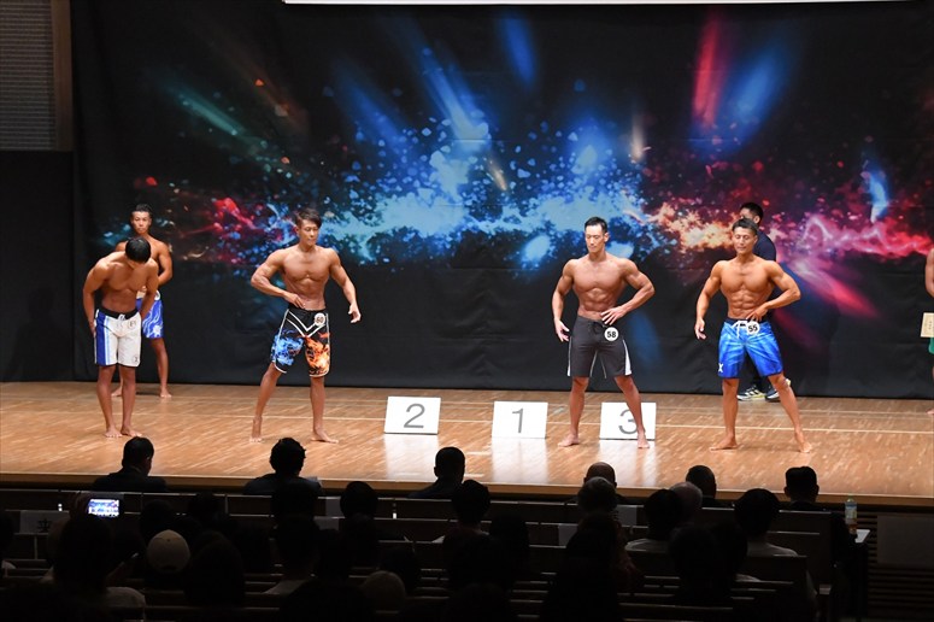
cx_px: 467
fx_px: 3034
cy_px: 311
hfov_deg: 17.5
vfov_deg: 11.7
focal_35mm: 117
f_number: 5.6
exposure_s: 1/400
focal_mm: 78
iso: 8000
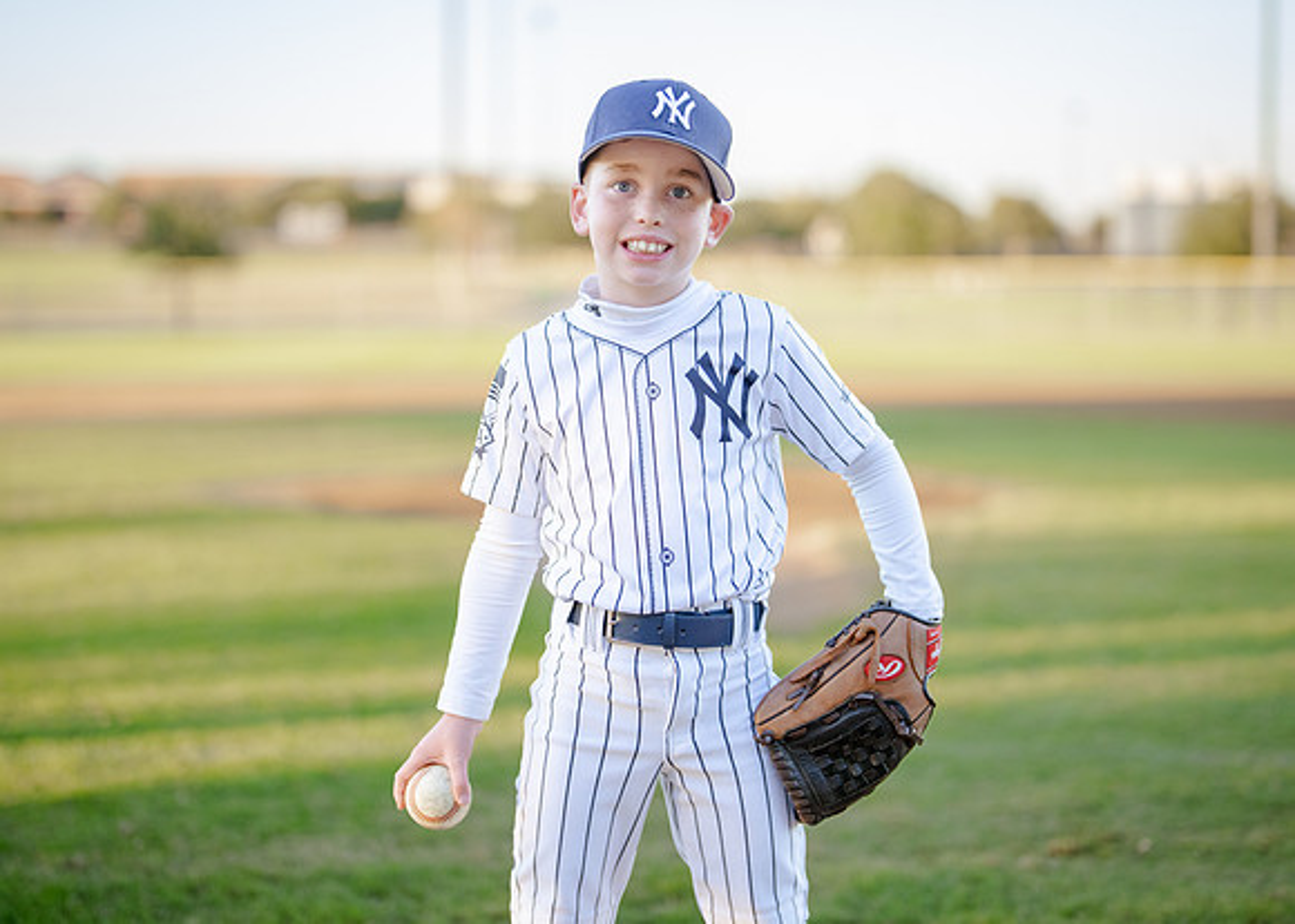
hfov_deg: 29.8
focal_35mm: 66
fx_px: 2432
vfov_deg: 21.5
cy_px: 407
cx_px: 666
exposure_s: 1/1600
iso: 250
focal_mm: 50
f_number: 1.2
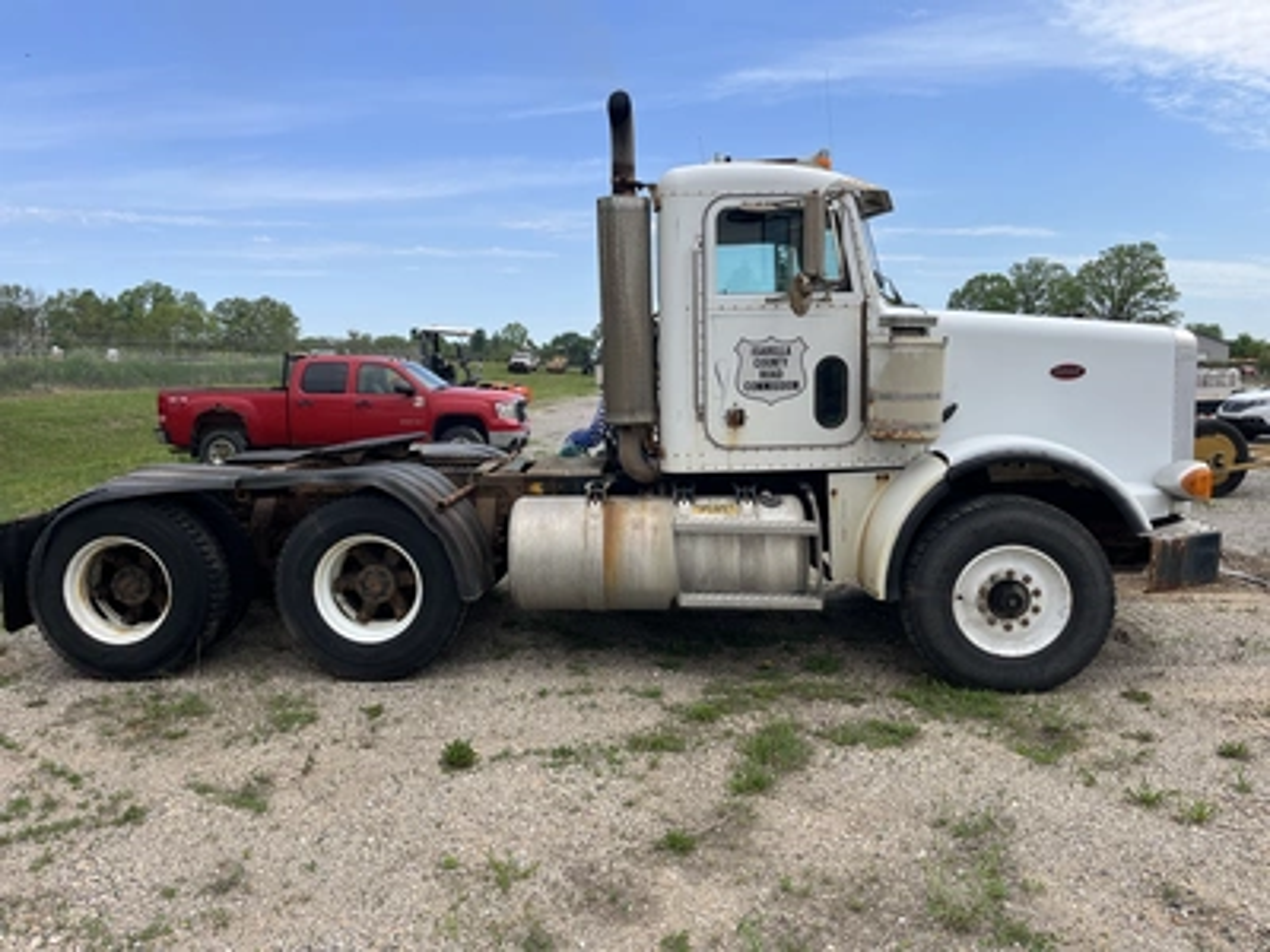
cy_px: 476
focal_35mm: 26
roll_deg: -0.3
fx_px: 954
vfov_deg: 53.1
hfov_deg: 67.3
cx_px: 635
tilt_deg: -4.1
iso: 50
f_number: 1.6
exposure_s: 1/2463
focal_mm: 5.1
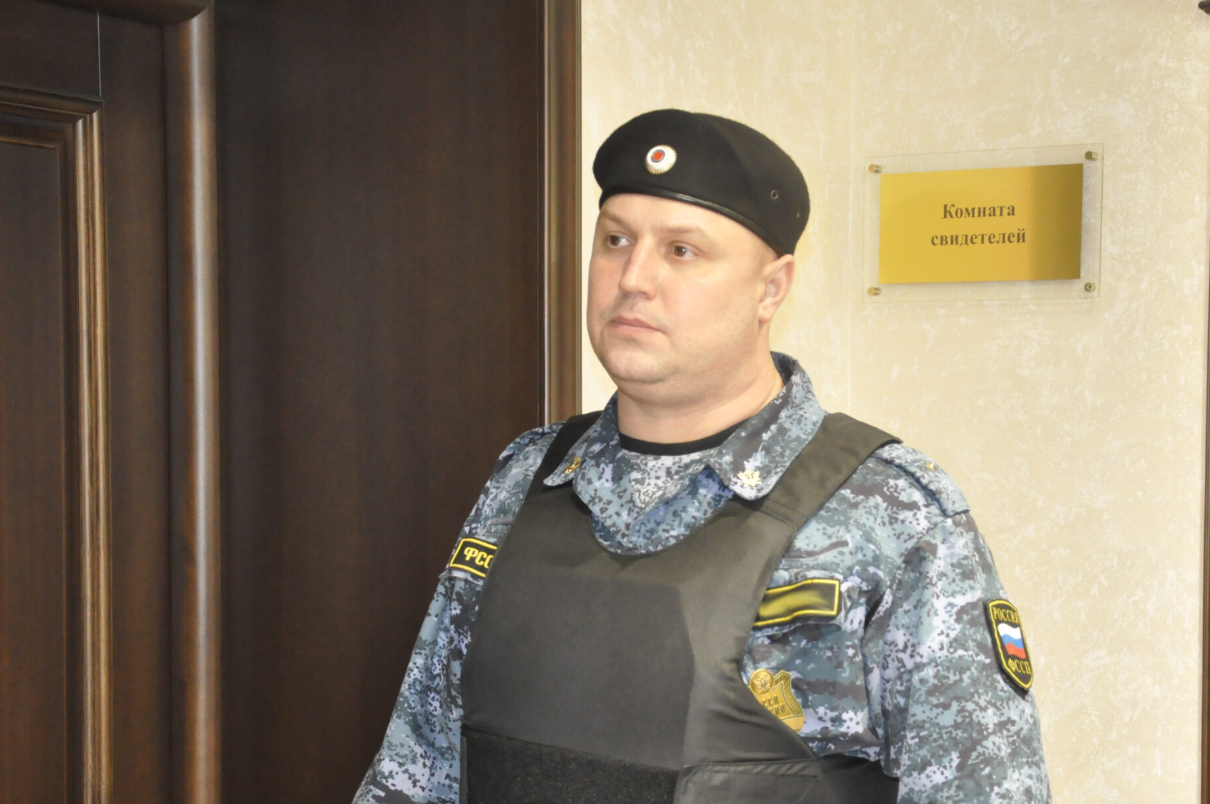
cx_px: 718
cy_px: 537
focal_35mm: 71
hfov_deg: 28.4
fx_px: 2383
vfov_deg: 19.1
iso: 1600
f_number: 5
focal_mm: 34
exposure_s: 1/60
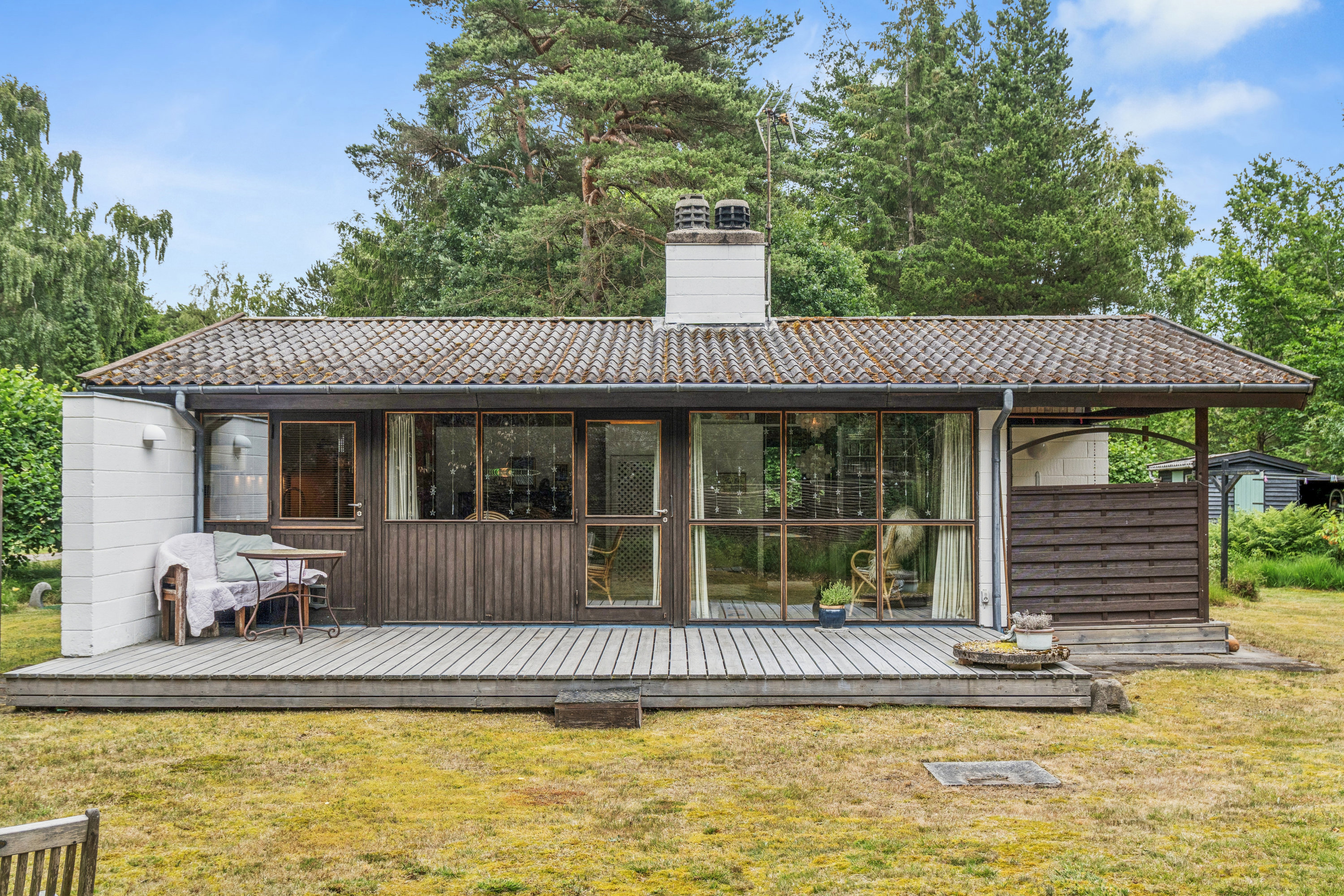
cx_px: 672
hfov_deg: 53.1
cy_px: 448
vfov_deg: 36.9
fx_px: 1344
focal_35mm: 36
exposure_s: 1/320
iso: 320
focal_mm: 24
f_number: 6.3
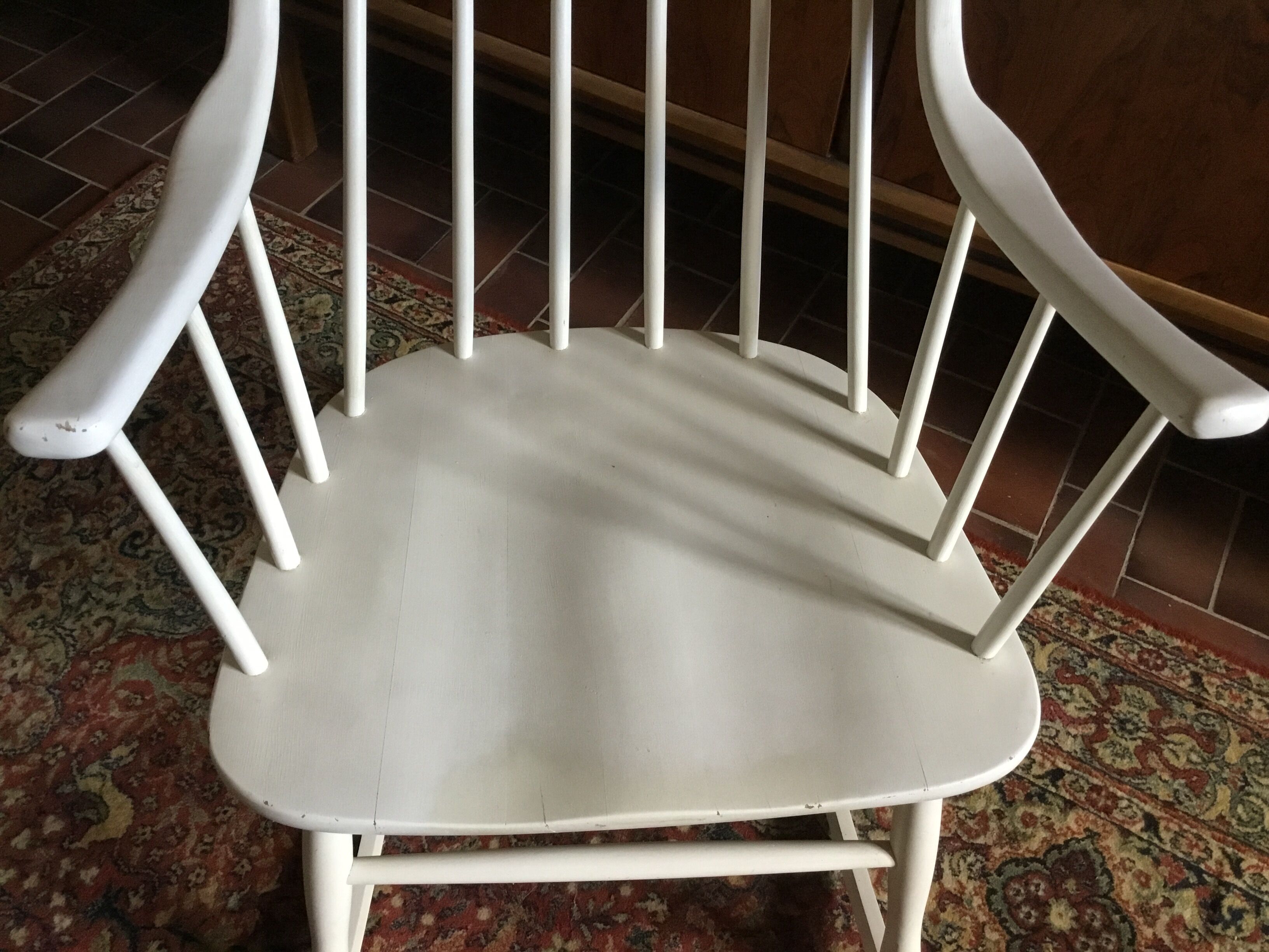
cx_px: 634
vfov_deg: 45.4
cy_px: 476
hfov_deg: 58.4
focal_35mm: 31
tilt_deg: -51.9
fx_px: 1136
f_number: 2.4
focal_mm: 3.3
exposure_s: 1/33
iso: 200
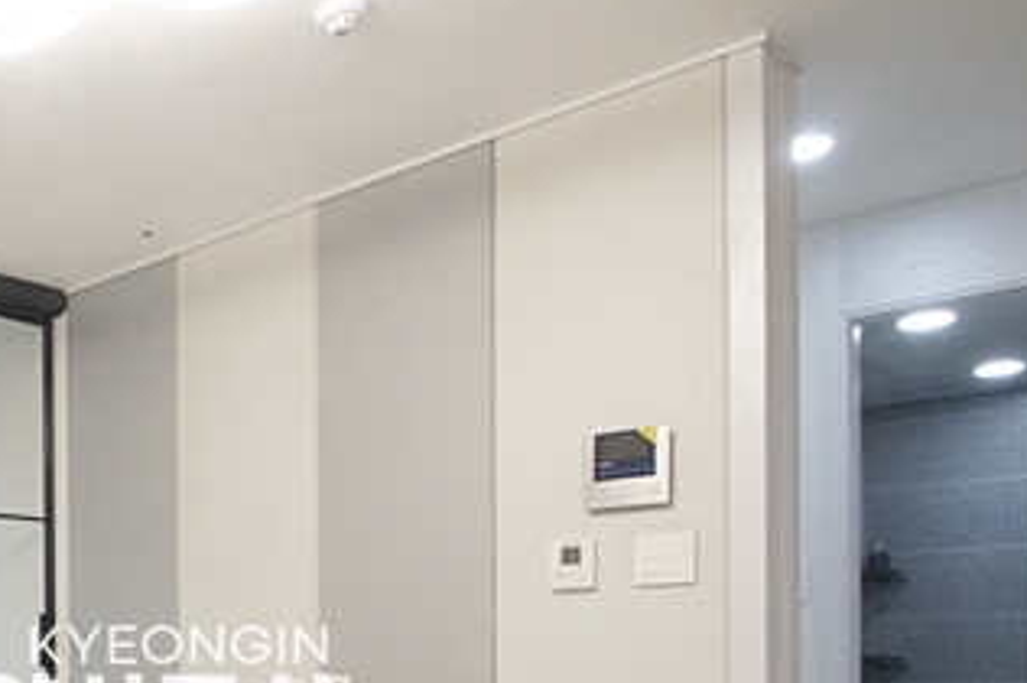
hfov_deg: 41.6
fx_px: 1083
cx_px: -72
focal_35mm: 38
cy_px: 667
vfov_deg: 32.5
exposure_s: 1/30
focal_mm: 10
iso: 800
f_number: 9
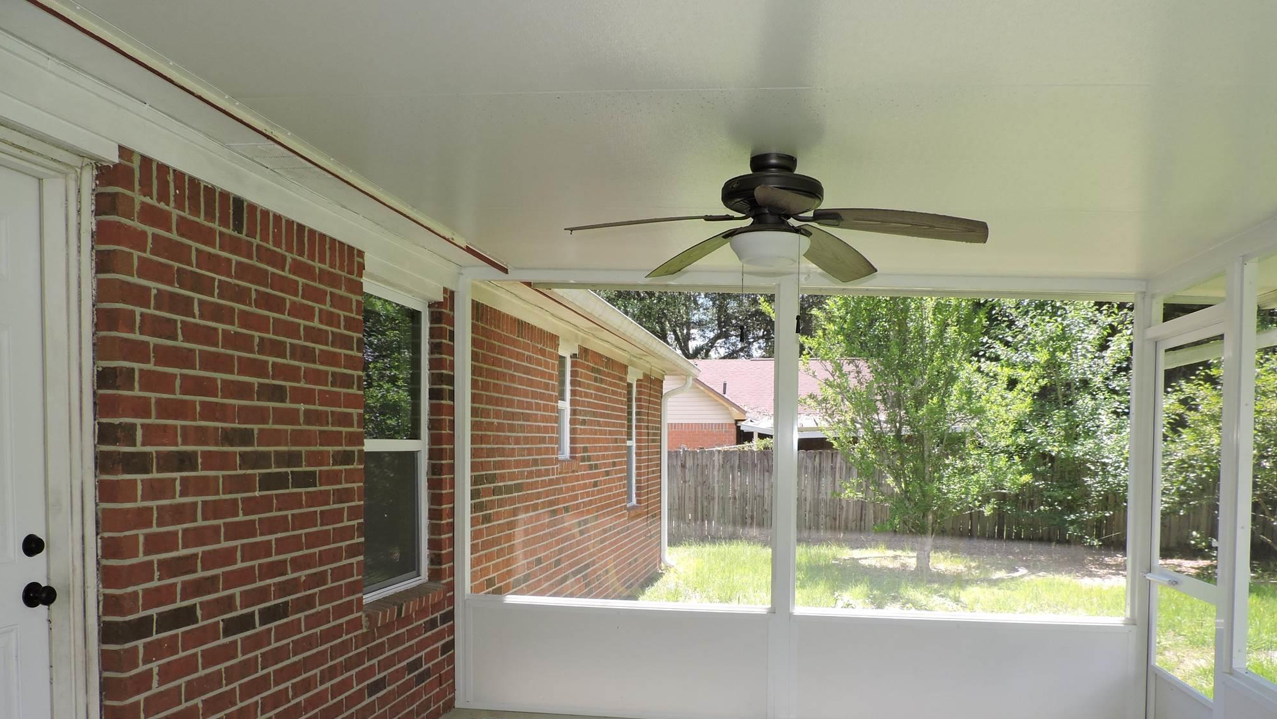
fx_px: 914
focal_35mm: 27
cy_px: 484
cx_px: 647
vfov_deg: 42.3
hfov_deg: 69.9
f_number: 3
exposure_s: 1/160
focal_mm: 4.3
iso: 100
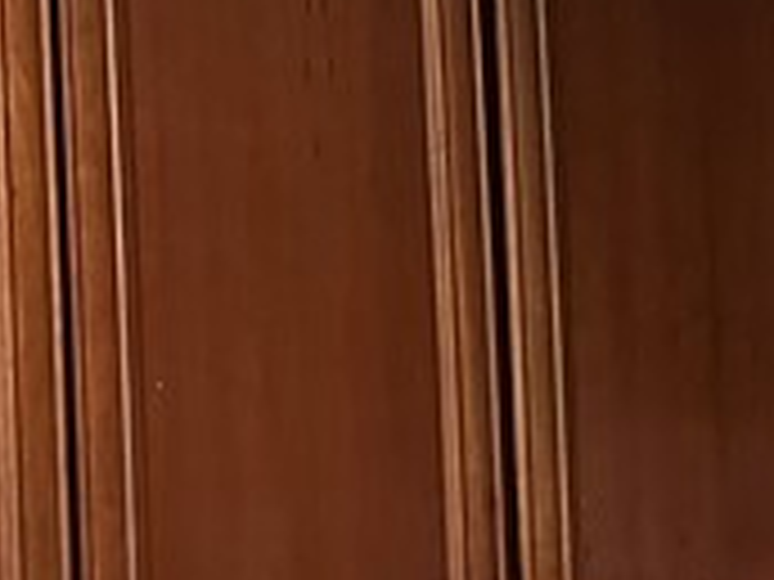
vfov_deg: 10.4
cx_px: 1256
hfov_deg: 12.9
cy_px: 202
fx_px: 3197
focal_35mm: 143
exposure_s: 1/30
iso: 800
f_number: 1.78
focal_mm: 6.86
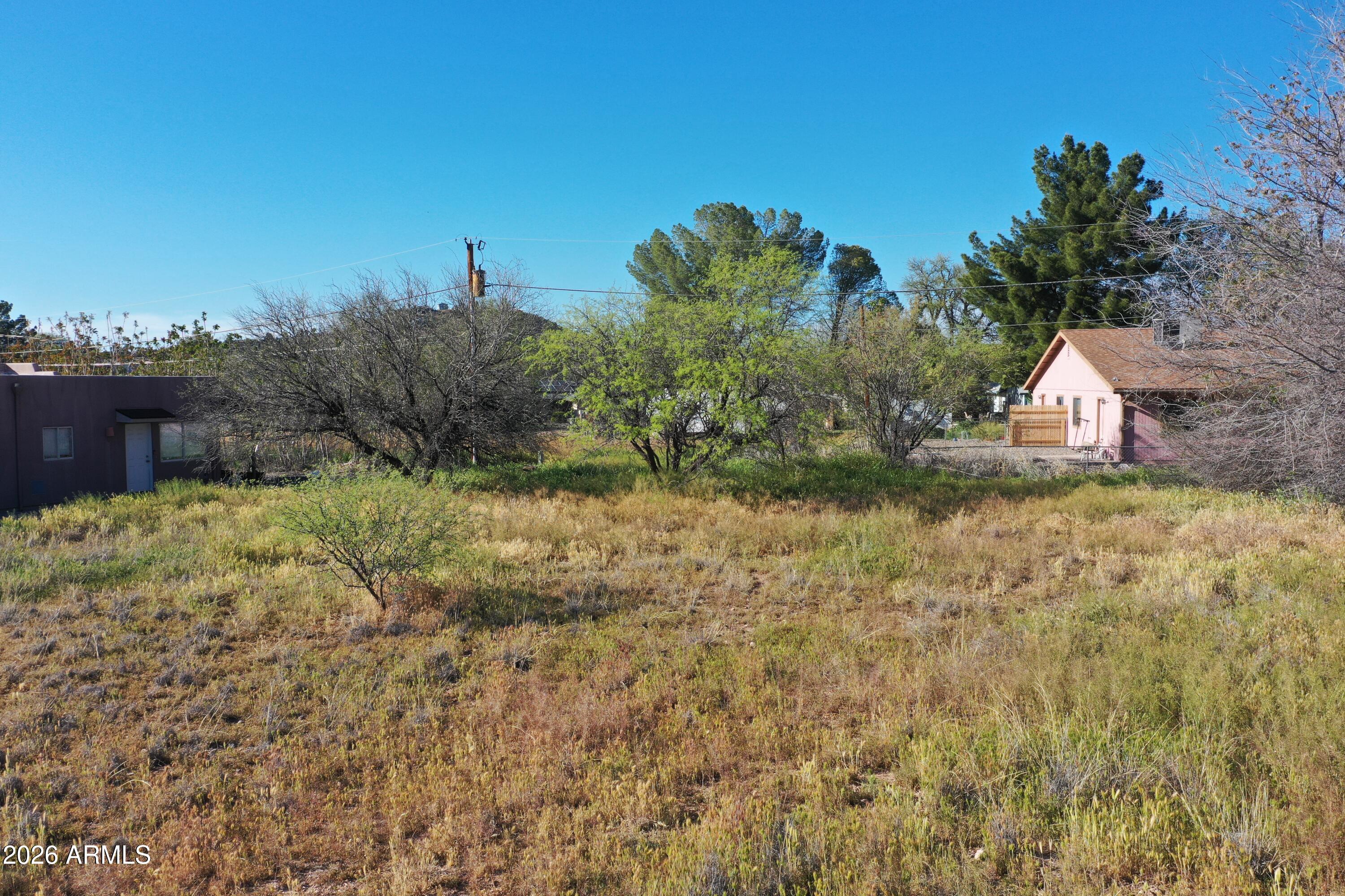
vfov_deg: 46.4
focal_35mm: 28
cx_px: 672
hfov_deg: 65.5
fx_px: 1046
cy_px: 448
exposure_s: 1/400
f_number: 5
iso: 100
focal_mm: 10.26
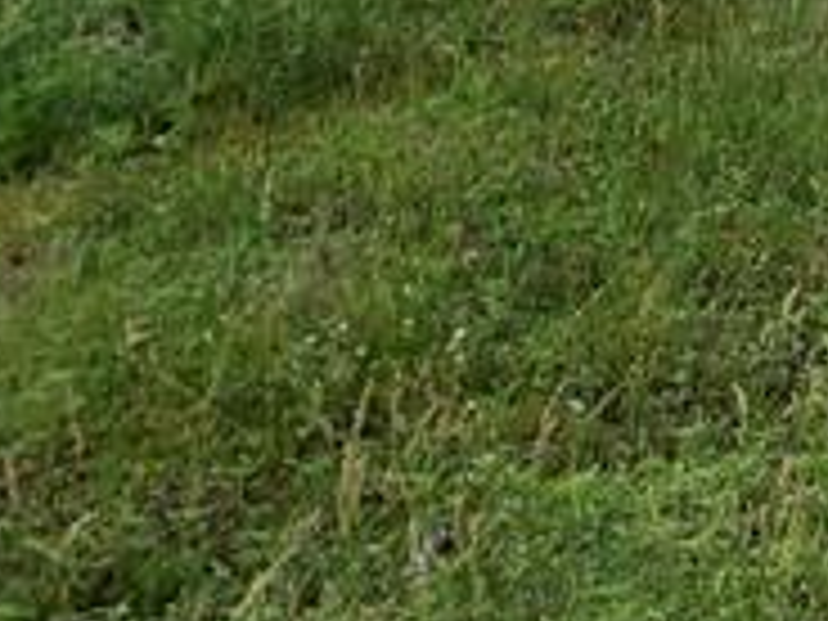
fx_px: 3468
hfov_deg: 10.7
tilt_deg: +0.4
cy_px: -1053
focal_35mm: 145
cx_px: 2232
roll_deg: -0.9
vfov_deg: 8.9
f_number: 1.8
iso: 25
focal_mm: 4.25
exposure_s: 1/4673
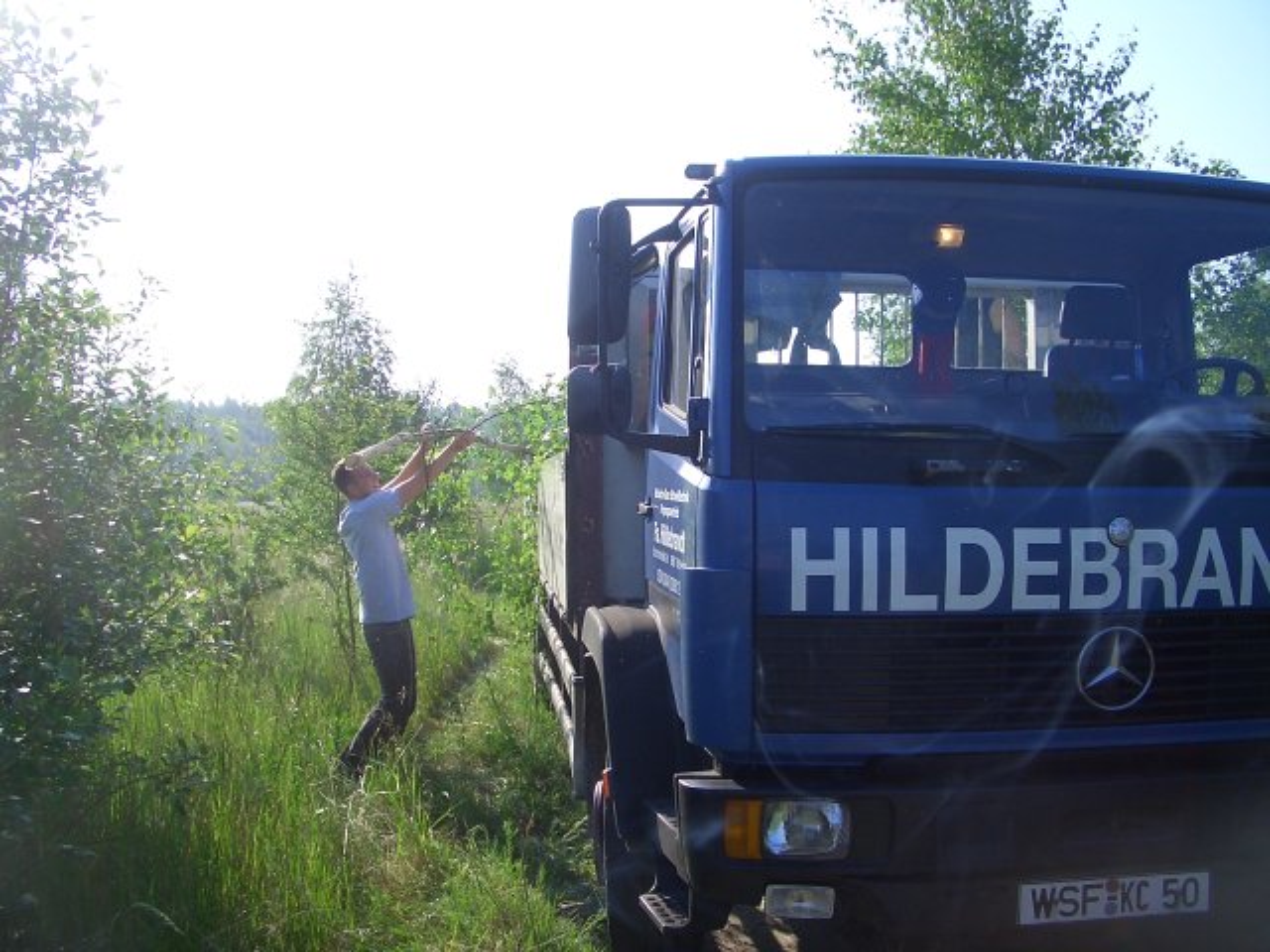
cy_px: 476
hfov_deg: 52.6
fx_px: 1284
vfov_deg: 40.7
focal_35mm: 35
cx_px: 635
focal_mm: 5.8
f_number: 4.3
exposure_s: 1/320
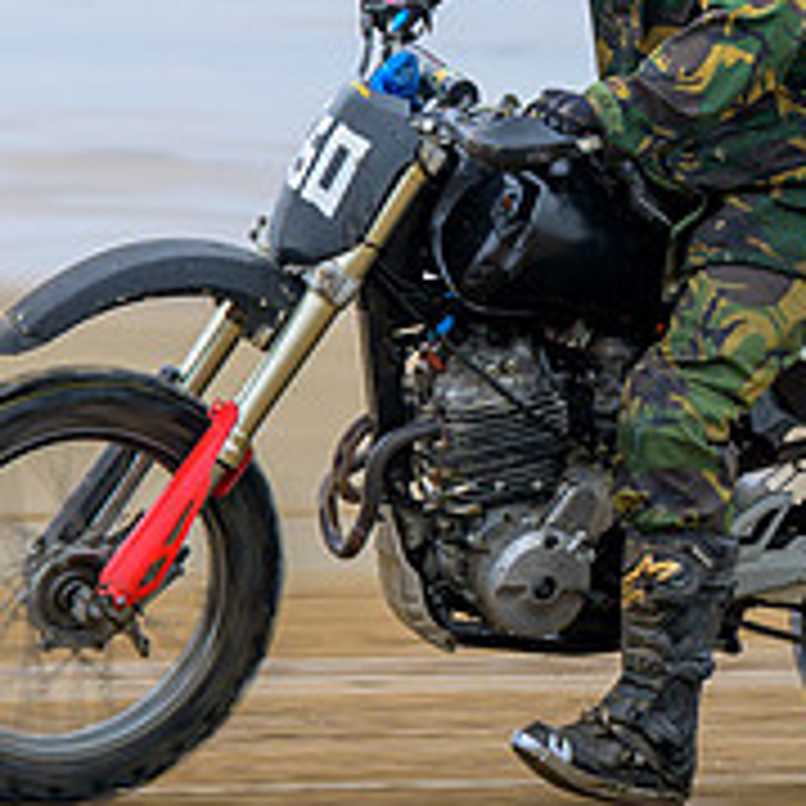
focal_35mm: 611
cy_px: 144
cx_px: 287
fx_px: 16095
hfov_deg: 2.9
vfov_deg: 2.9
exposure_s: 1/250
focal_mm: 120
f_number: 4
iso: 100
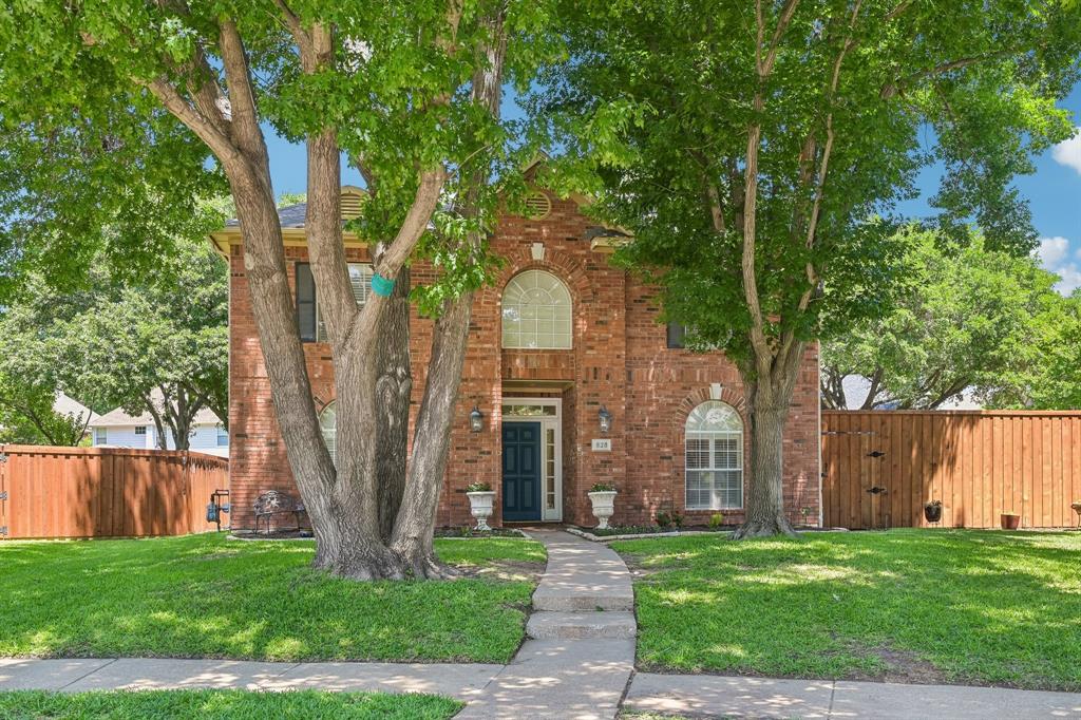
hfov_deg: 61.9
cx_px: 540
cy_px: 360
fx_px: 900
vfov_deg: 43.6
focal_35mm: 30
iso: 400
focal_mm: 30
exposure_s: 1/125
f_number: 8
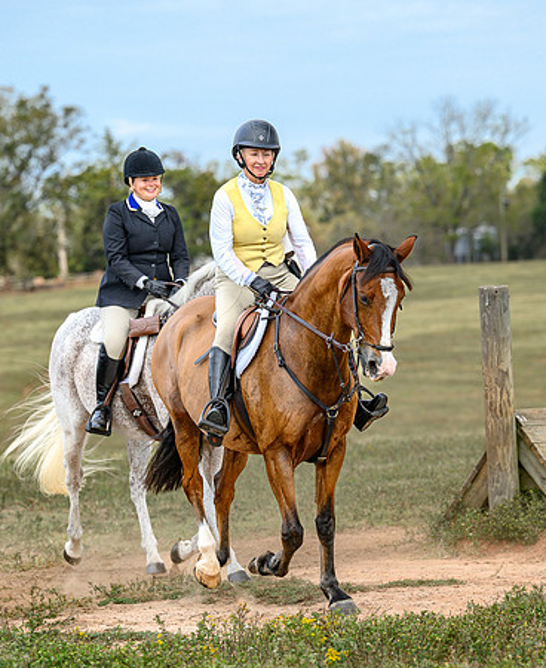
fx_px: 3526
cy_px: 353
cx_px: 323
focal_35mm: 177
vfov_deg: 10.8
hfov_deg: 8.9
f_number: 3.5
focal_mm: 120
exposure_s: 1/1000
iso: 400
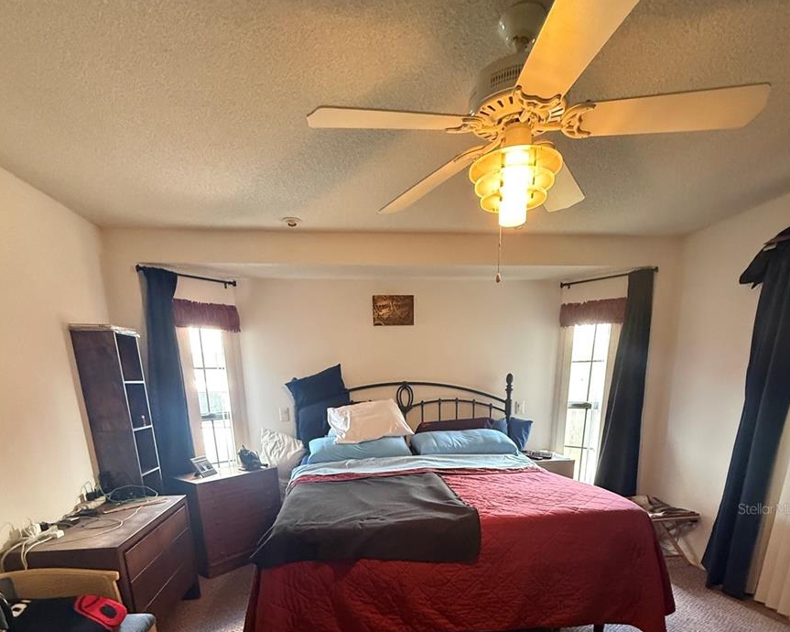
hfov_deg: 83.3
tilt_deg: -15.9
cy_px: 508
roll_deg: +1.3
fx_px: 444
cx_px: 391
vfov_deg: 64.4
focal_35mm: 19
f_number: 2.2
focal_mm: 2.22
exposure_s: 1/60
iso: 640
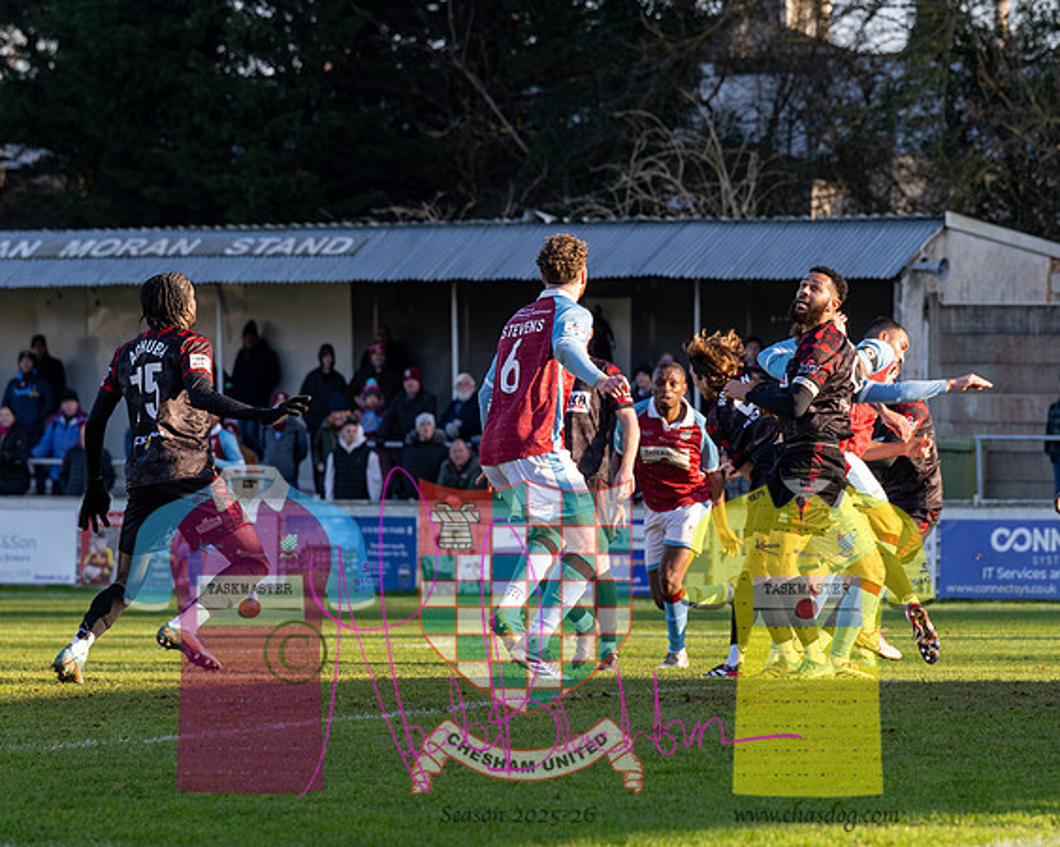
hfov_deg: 9.0
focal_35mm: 216
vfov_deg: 7.2
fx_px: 6763
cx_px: 605
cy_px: 473
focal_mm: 105
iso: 800
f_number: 4
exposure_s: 1/2500
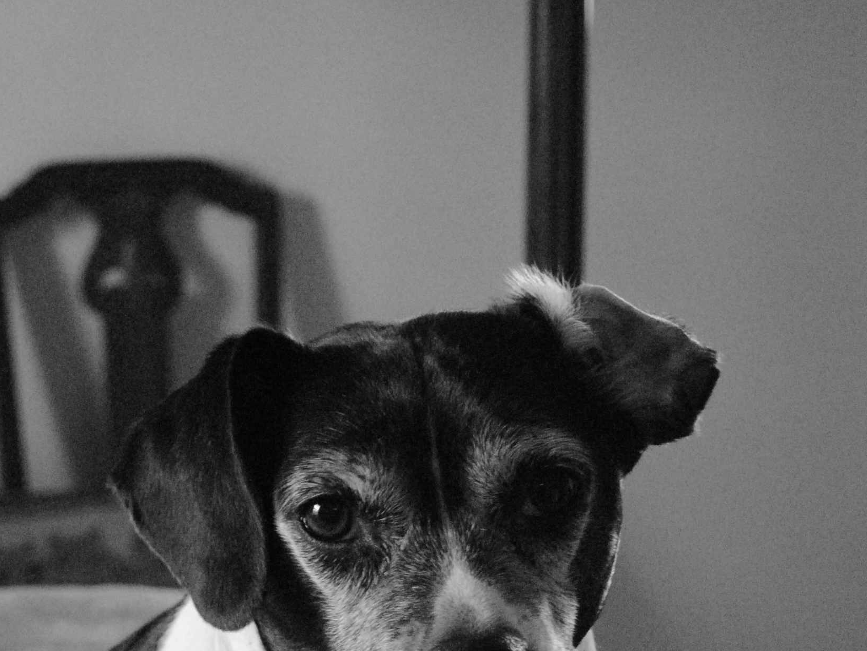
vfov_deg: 13.3
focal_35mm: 107
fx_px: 2681
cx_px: 363
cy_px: 860
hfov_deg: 18.4
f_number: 5
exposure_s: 1/30
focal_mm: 35
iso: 1600
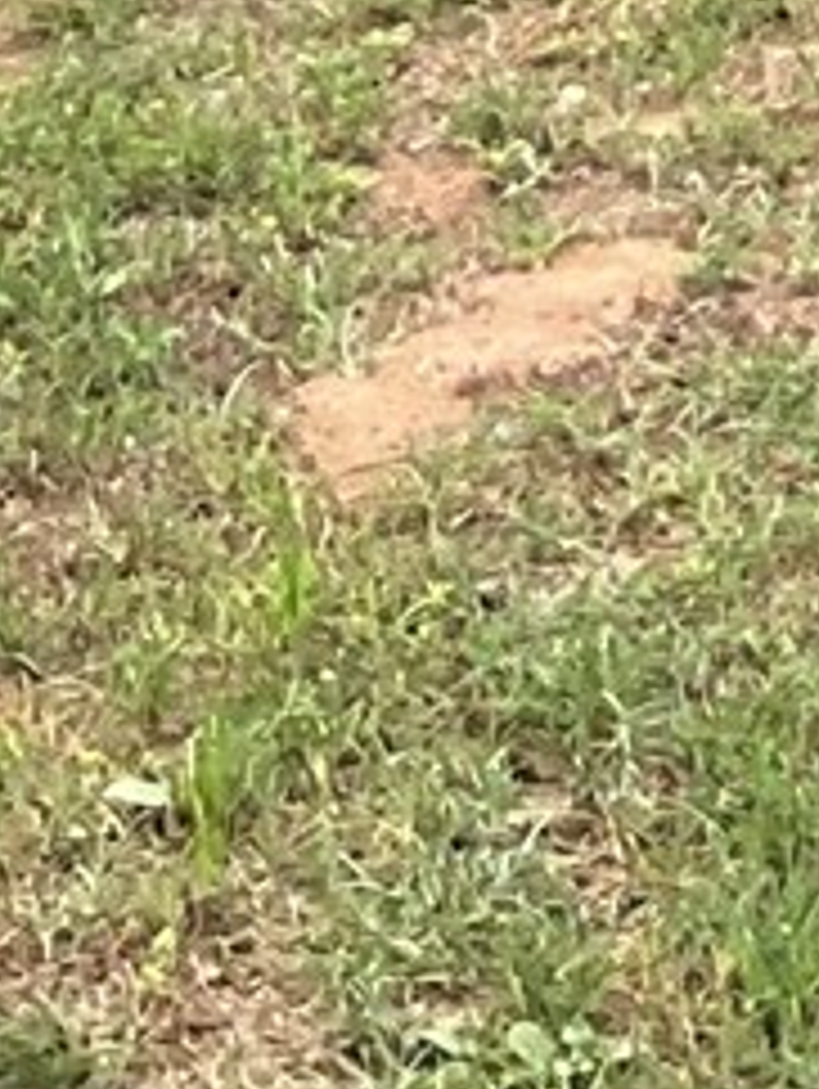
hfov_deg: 5.4
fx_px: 7715
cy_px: -1660
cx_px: 3195
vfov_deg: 7.5
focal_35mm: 245
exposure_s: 1/422
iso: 16
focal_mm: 3
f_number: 1.8
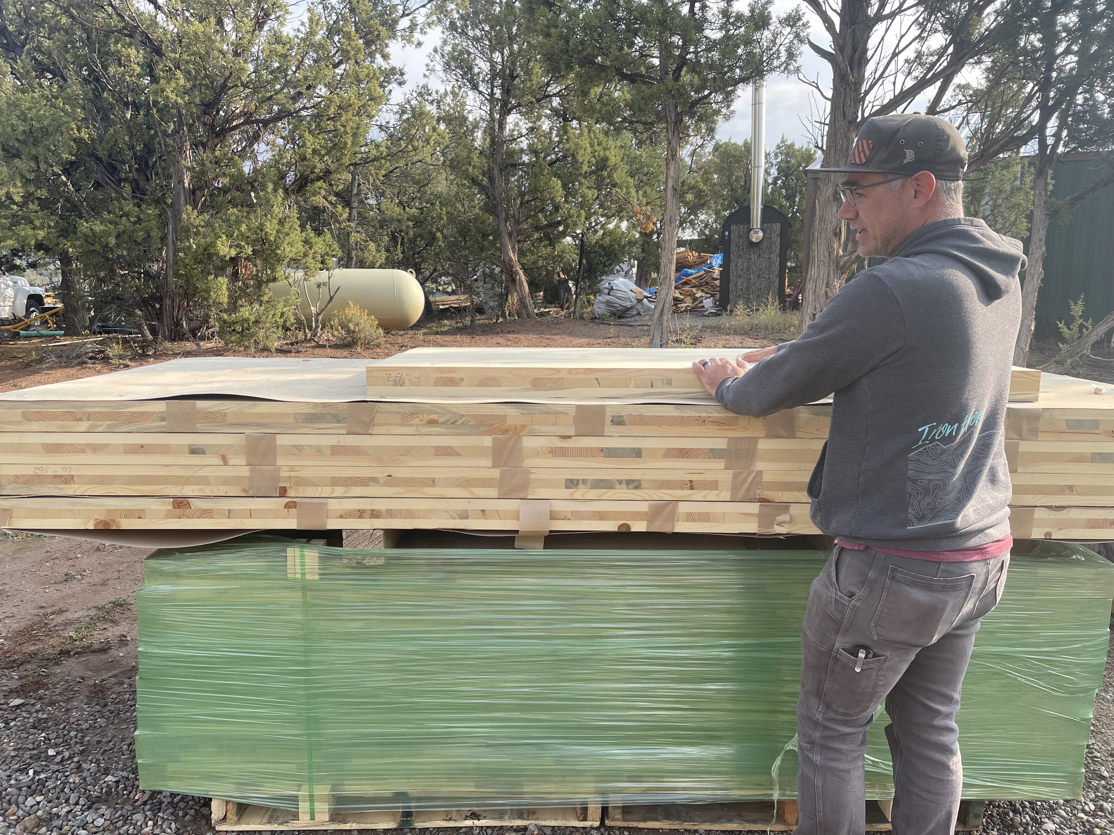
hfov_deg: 67.3
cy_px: 418
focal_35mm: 26
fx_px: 837
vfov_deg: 53.1
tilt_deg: -10.1
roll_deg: +0.2
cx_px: 557
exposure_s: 1/779
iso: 32
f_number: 1.6
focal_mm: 4.2
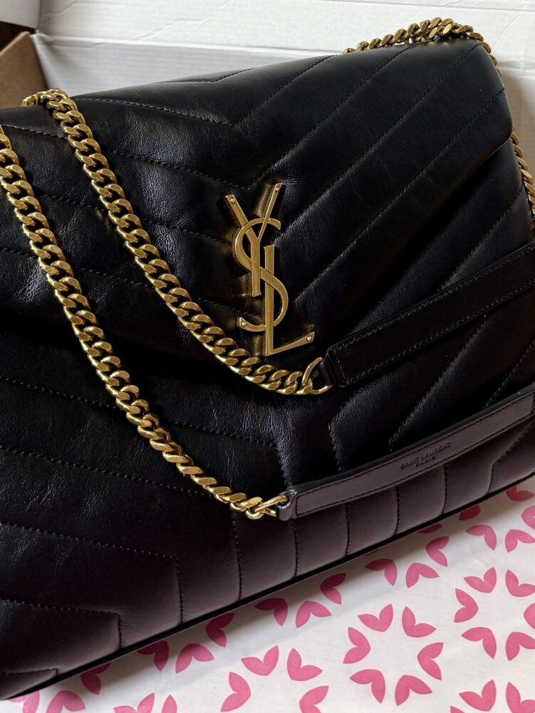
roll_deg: -2.5
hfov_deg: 31.2
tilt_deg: -24.6
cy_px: 43
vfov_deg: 37.9
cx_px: 370
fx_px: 948
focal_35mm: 46
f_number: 1.78
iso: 100
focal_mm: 6.76
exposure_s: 1/120
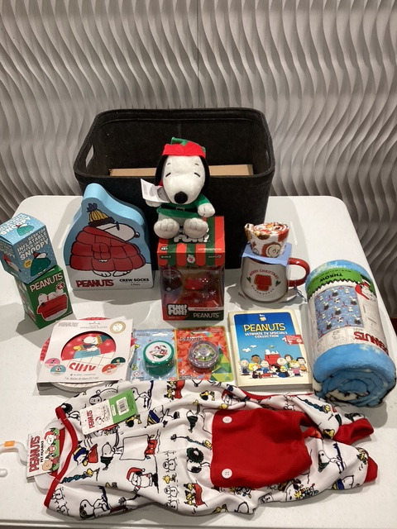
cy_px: 264
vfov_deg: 58.4
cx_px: 198
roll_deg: +2.2
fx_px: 474
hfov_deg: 45.4
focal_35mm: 31
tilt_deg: -39.9
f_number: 2.4
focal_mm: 3.3
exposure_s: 1/60
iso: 125
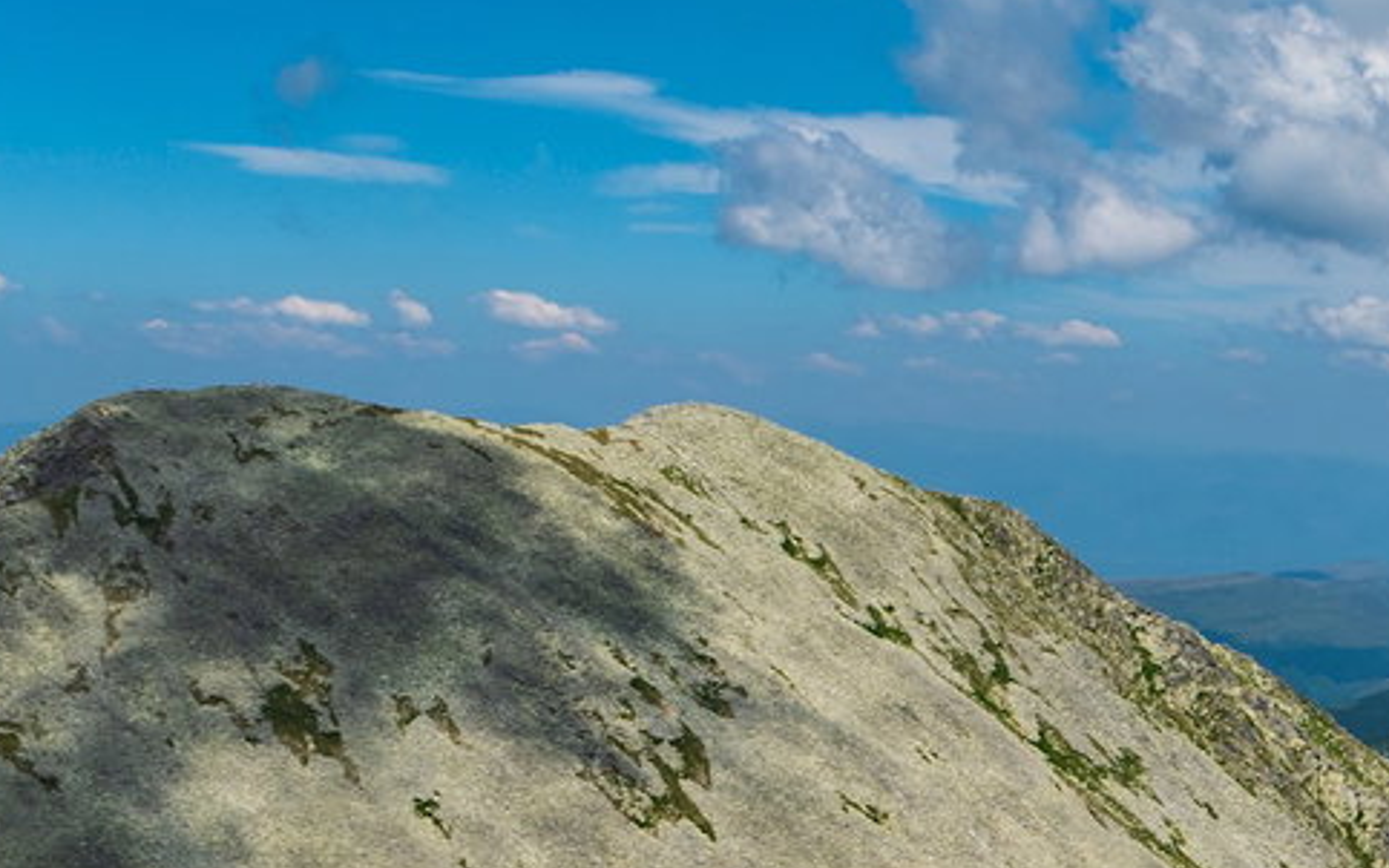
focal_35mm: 98
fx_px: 3710
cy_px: 877
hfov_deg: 19.3
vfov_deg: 13.2
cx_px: 1892
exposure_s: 1/60
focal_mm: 29
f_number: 16
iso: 125
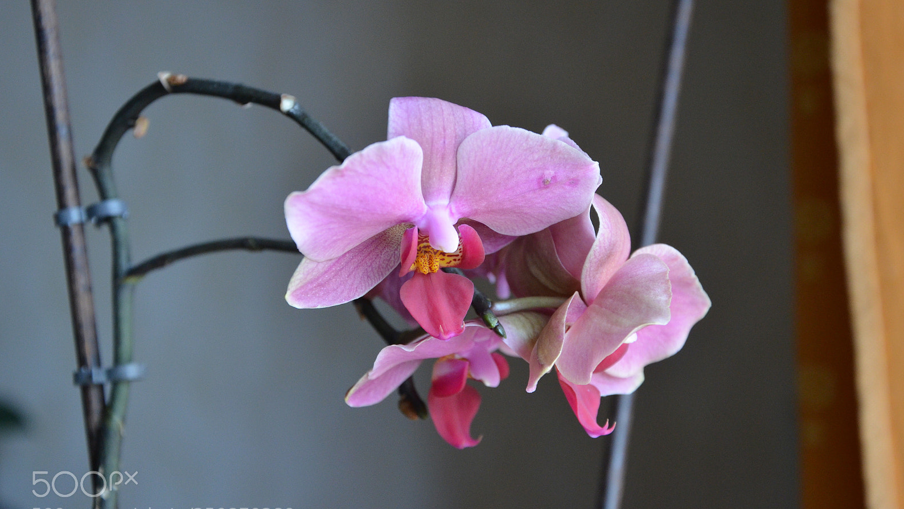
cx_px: 452
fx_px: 1894
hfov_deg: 26.9
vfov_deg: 15.3
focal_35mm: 79
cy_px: 257
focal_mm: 50
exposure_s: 1/80
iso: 1250
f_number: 5.6
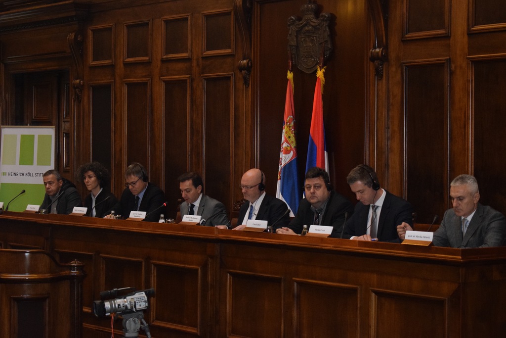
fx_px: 1160
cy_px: 169
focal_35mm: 82
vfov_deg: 16.6
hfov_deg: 24.6
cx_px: 253
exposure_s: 1/160
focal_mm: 55
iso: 4000
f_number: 5.6
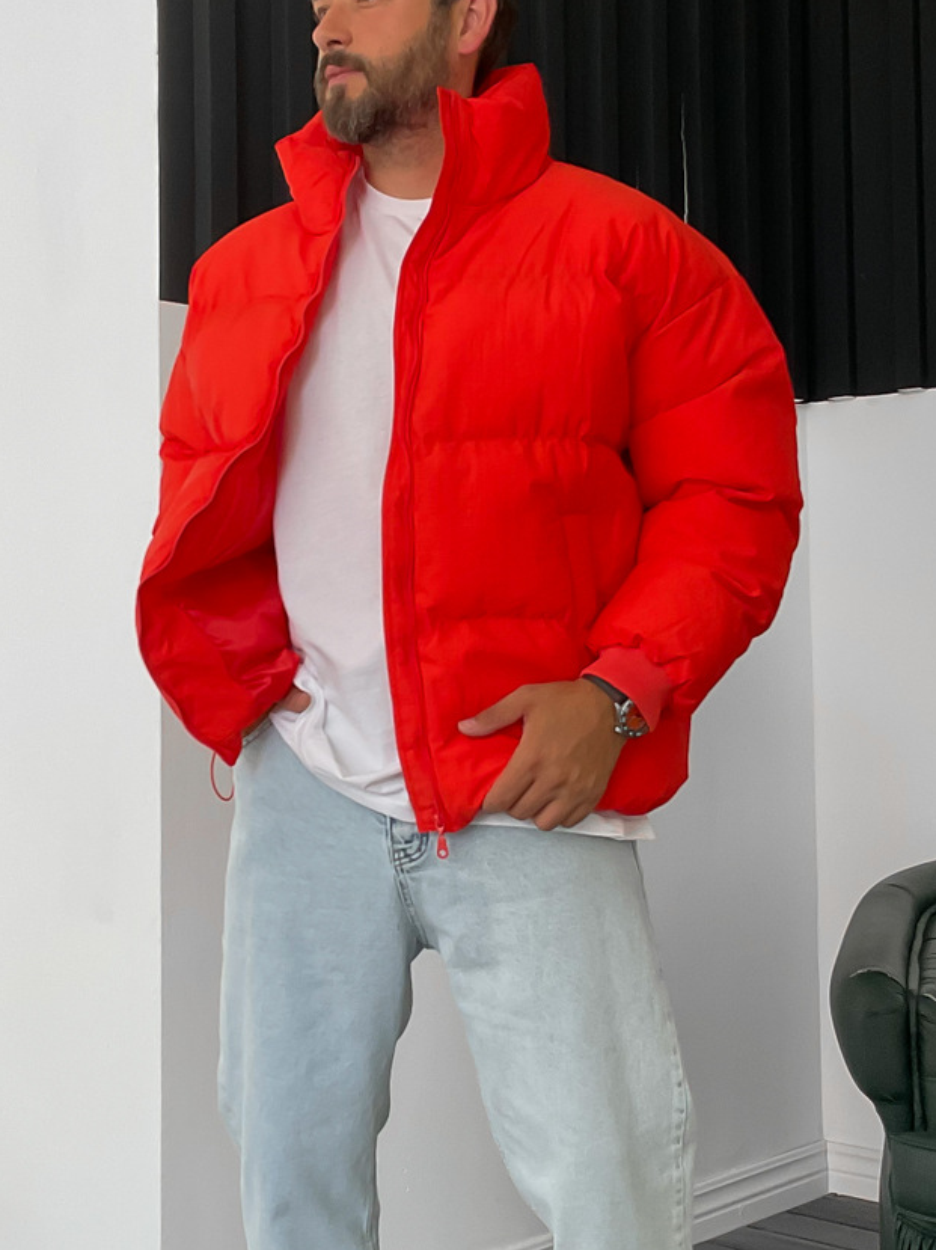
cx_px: 366
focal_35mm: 56
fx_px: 2021
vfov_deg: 34.4
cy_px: 590
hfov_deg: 26.0
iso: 40
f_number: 1.8
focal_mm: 3
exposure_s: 1/120
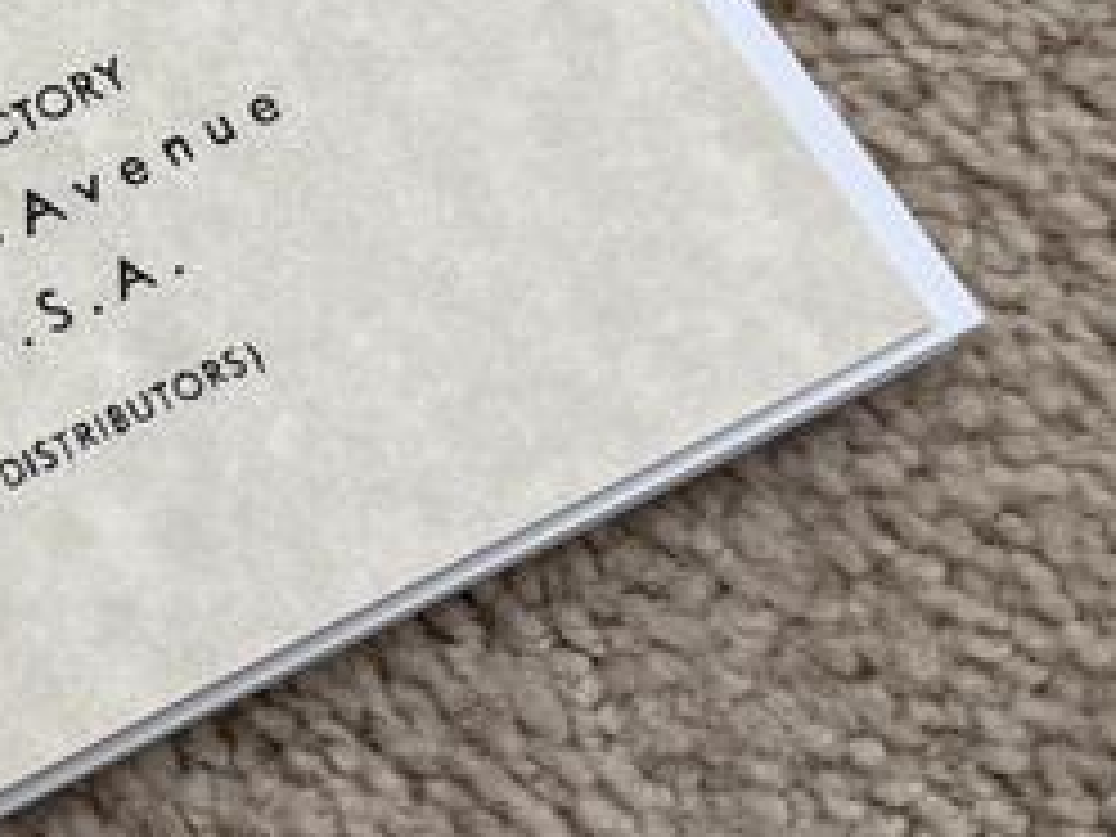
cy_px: -171
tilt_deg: -62.0
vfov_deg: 14.5
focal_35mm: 99
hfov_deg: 18.4
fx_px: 3192
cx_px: -338
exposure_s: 1/60
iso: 200
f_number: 1.78
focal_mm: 6.76
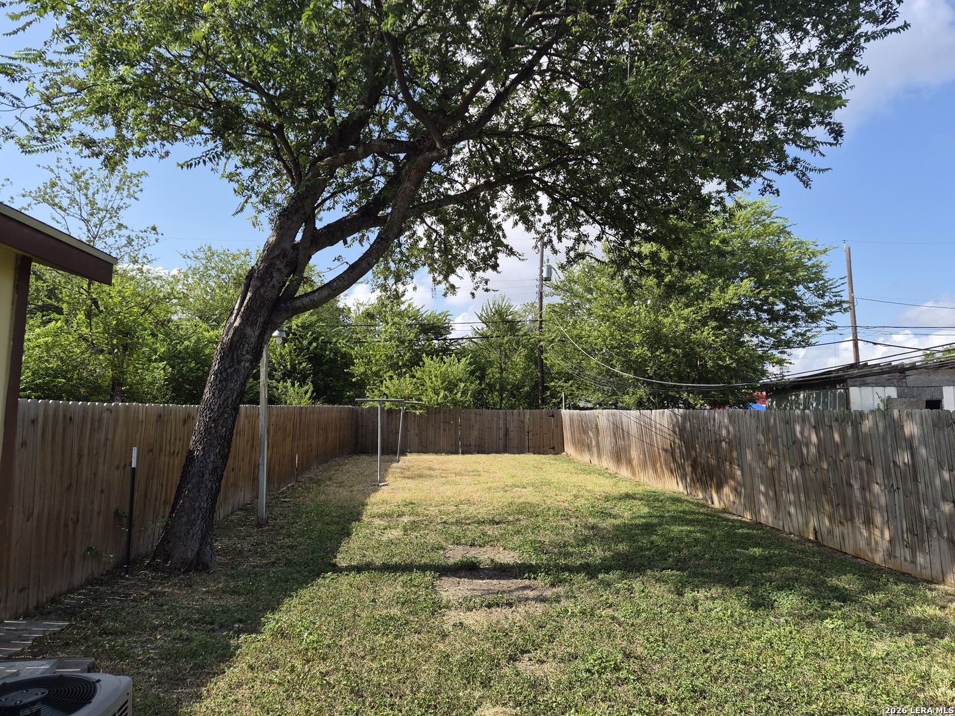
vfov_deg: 58.9
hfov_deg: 73.9
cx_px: 478
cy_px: 358
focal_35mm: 23
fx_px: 635
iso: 80
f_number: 1.8
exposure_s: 1/3688
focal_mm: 5.4
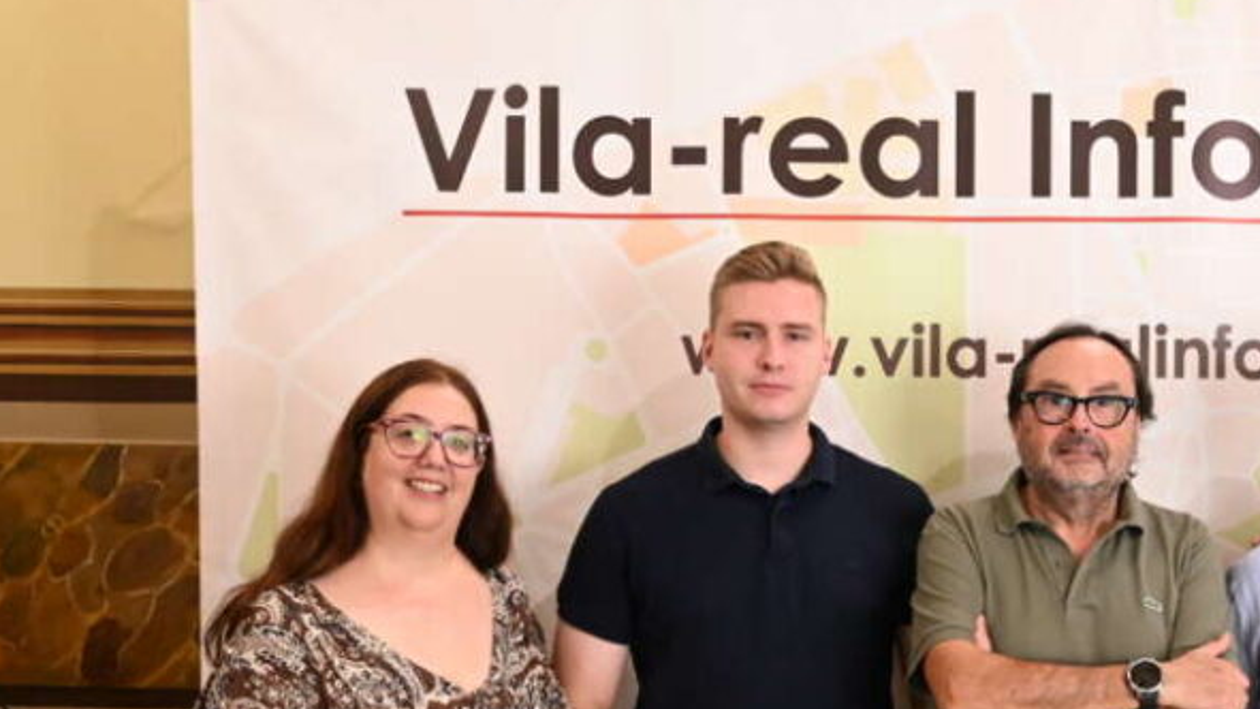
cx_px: 1072
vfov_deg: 19.6
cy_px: 543
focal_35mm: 61
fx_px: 2035
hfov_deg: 33.1
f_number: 4
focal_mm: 33.5
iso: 6400
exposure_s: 1/200
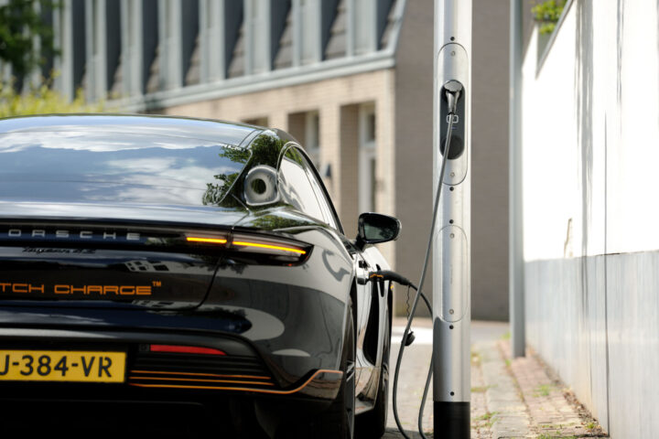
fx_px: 3295
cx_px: 330
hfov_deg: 11.4
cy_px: 220
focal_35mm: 180
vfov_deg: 7.6
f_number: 4
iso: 100
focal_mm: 180
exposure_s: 1/500
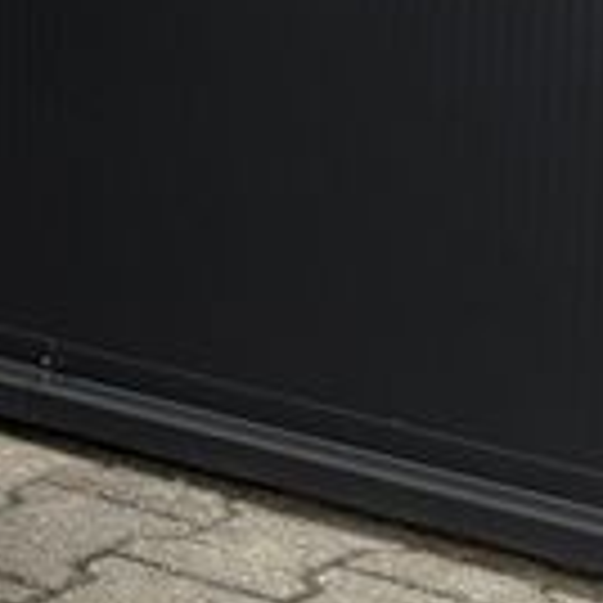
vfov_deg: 8.5
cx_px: -724
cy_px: -202
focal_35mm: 202
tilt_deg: -7.6
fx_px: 3981
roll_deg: +0.2
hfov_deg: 8.1
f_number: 1.78
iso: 64
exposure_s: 1/343
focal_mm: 6.76
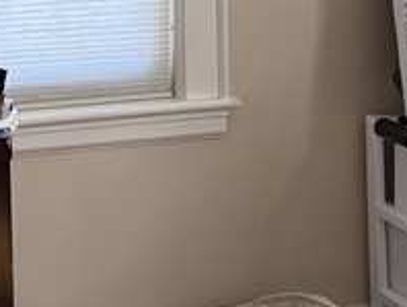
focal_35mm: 124
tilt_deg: -6.8
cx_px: -76
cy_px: -49
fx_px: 1460
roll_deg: +1.6
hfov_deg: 15.3
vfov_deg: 11.8
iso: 160
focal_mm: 6.76
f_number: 1.78
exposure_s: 1/121
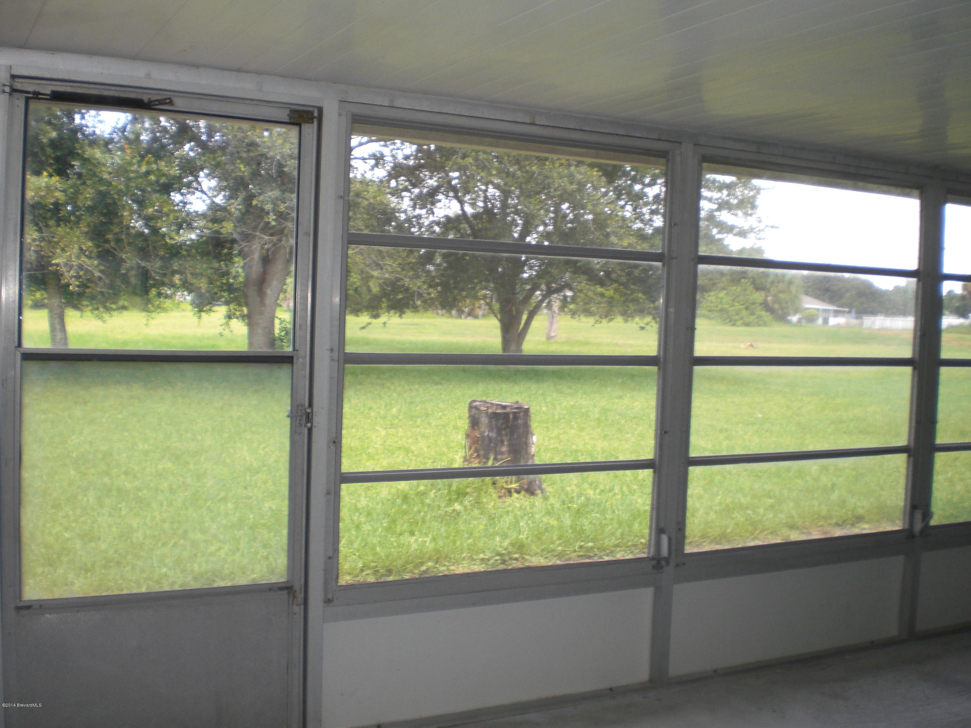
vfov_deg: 37.7
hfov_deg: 49.0
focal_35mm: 38
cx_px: 486
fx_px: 1066
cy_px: 364
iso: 100
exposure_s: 1/80
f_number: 3.1
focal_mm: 6.3
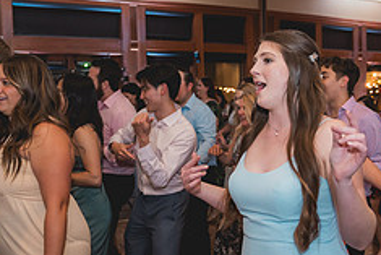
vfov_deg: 31.9
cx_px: 251
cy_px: 139
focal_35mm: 42
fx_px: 445
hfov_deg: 45.7
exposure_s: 1/50
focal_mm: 17
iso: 2500
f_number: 2.8
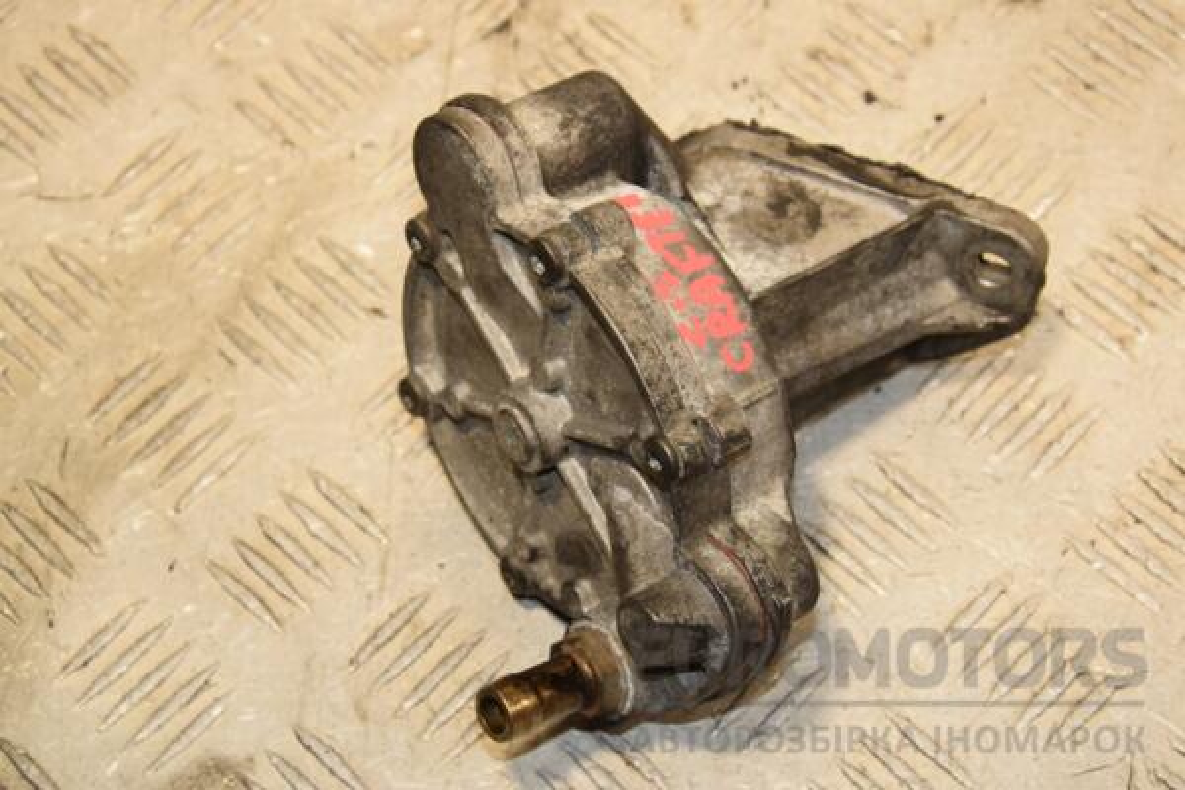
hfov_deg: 23.4
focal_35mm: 87
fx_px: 2864
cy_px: 395
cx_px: 592
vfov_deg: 15.7
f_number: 8
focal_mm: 58
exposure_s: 1/200
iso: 800
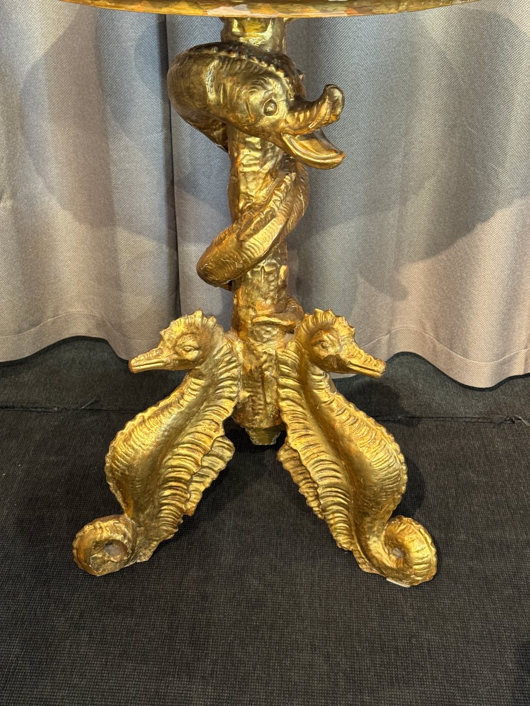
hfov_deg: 30.3
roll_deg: -0.5
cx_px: 265
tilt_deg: -30.5
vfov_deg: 39.7
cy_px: 353
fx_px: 980
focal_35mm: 48
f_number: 1.78
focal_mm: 6.76
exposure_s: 1/50
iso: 250
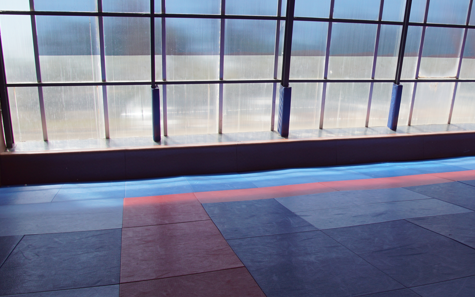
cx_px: 367
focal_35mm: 41
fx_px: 531
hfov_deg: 46.2
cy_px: 116
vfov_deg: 31.1
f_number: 6.3
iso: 100
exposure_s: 1/160
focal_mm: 16
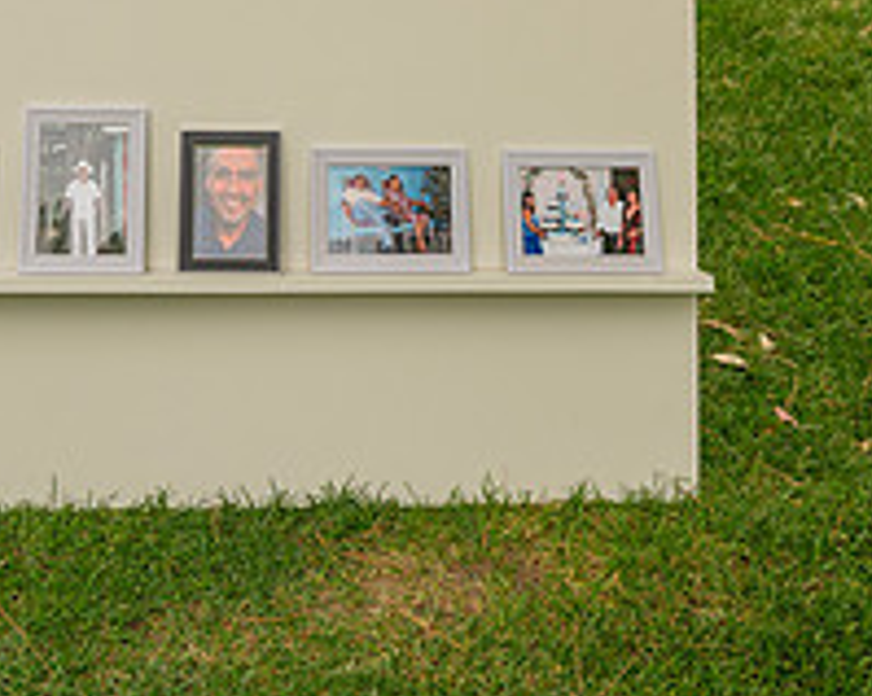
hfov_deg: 28.1
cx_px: 289
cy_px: -250
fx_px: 1728
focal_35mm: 67
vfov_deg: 20.5
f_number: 5.6
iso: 200
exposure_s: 1/200
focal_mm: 31.5
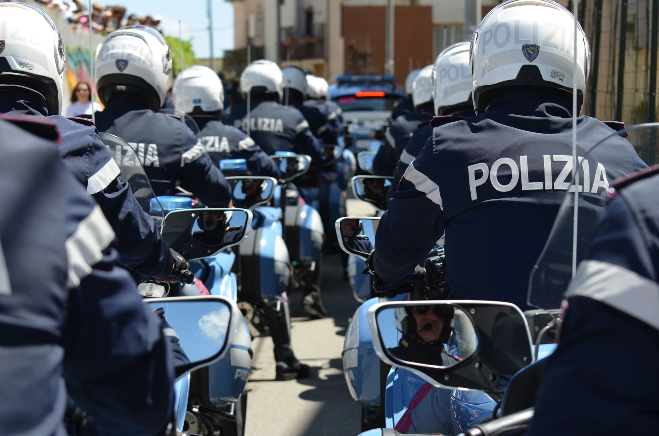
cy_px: 218
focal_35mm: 105
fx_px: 1918
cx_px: 330
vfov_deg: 13.0
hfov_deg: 19.5
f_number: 5.6
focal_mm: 70
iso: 200
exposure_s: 1/500
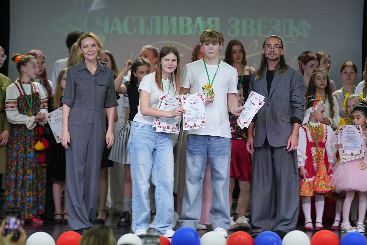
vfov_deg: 7.5
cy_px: 122
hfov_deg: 11.2
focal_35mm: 183
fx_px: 1866
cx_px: 184
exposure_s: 1/250
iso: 1000
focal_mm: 122
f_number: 2.8
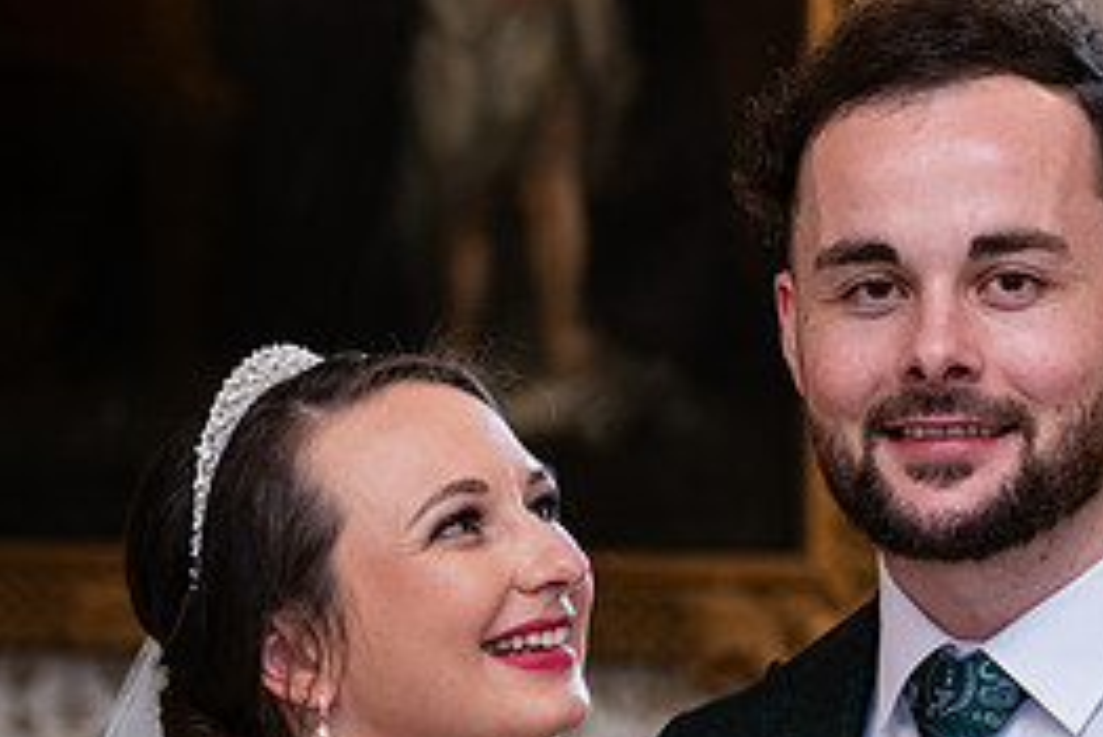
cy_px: 739
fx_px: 6254
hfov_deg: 10.1
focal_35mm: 204
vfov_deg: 6.7
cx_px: 669
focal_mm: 92
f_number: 3.5
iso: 800
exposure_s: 1/160
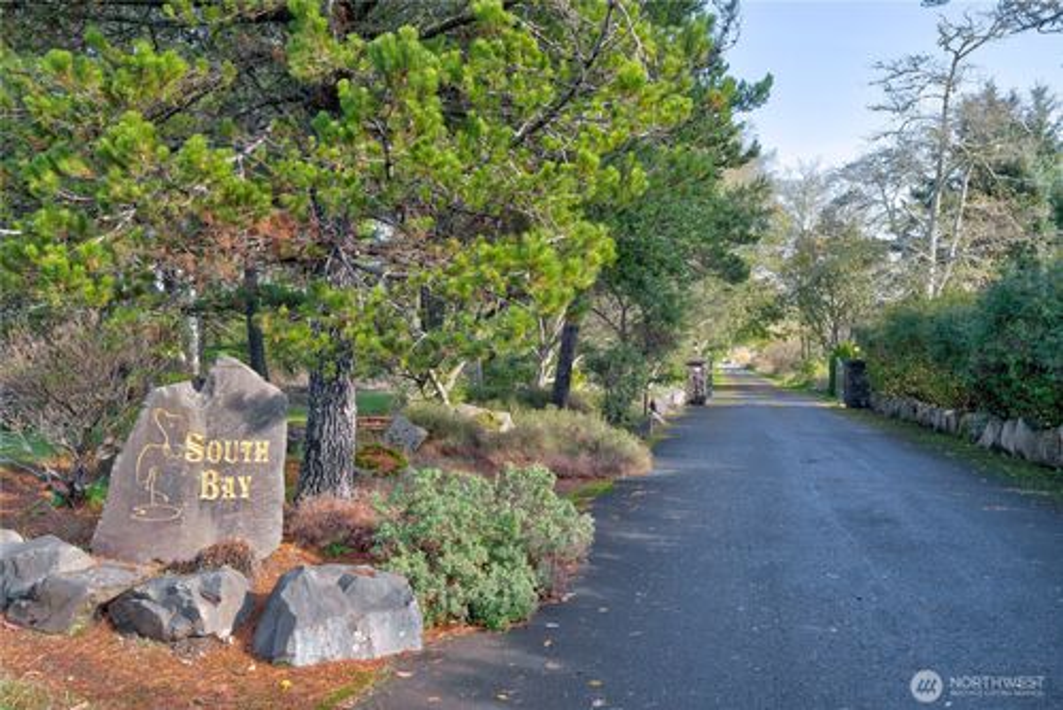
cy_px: 355
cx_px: 532
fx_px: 886
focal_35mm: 30
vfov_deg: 43.7
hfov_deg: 61.9
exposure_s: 1/20
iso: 200
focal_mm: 30
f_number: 11
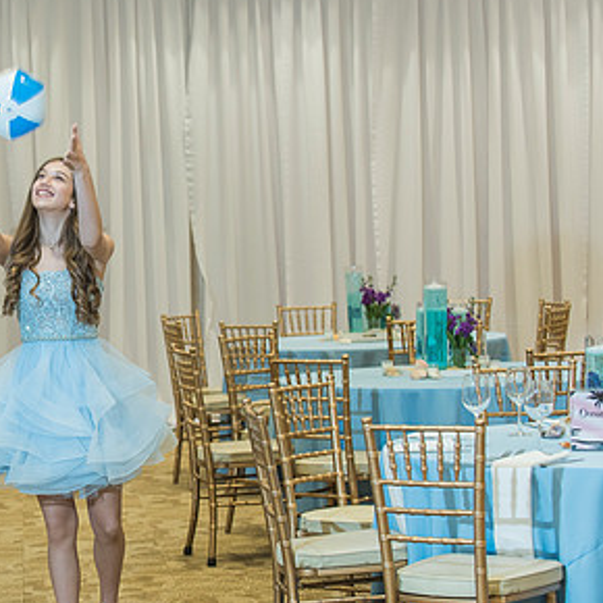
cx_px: 39
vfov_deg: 14.2
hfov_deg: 14.0
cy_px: 307
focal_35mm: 123
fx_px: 2424
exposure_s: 1/100
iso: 1000
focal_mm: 70
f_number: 4
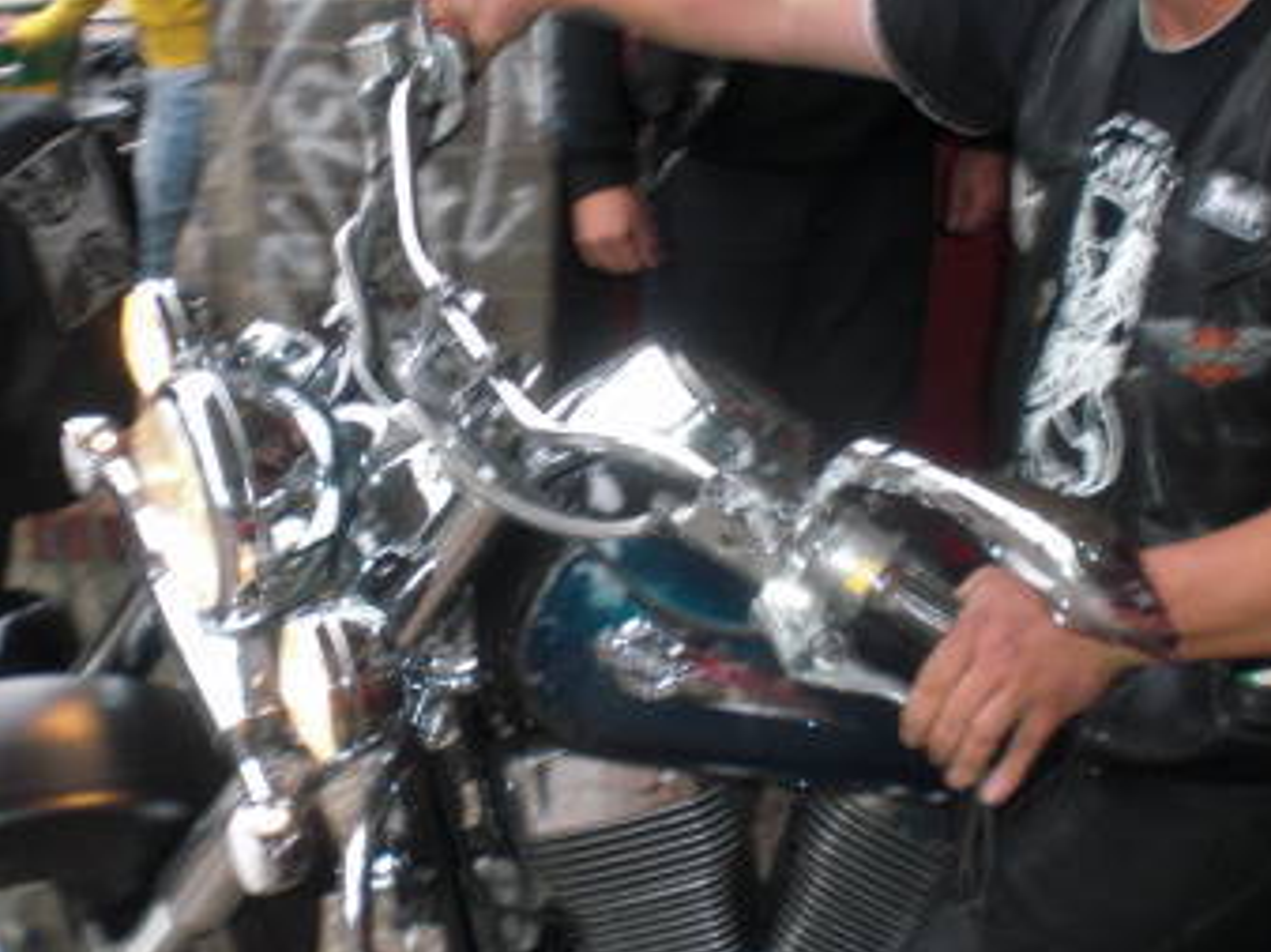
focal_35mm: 54
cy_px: 373
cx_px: 538
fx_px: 1981
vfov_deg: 26.9
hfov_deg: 35.5
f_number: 3.1
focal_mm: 6.3
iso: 200
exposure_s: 1/60
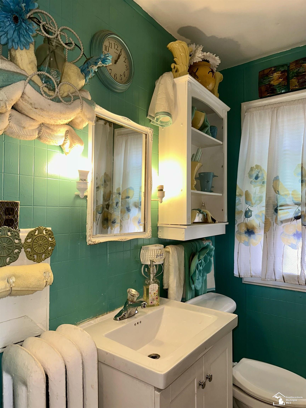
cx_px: 153
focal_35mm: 24
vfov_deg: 71.6
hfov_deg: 56.8
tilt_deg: +1.4
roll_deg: -1.3
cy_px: 204
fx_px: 283
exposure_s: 1/120
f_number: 1.78
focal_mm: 6.86
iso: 50
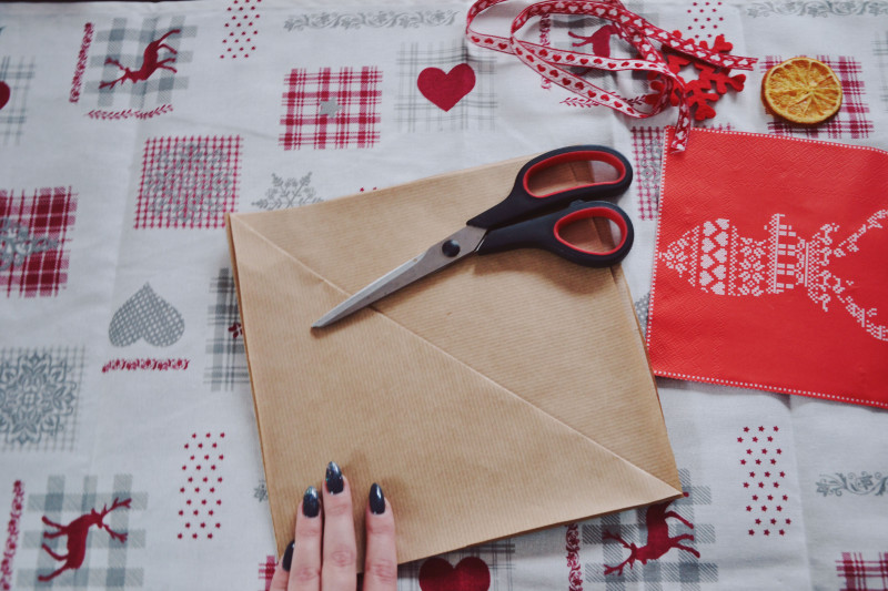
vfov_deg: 36.9
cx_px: 444
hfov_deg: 53.1
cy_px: 296
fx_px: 888
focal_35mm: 36
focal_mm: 24
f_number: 3.8
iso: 640
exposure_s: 1/15
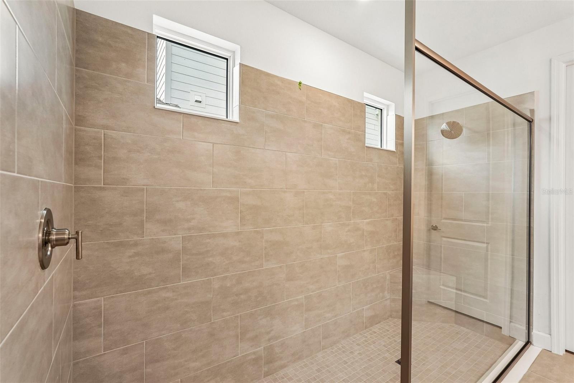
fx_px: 255
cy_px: 192
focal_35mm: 16
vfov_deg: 73.7
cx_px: 287
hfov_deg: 96.7
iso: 400
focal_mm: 16
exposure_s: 1/40
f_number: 8
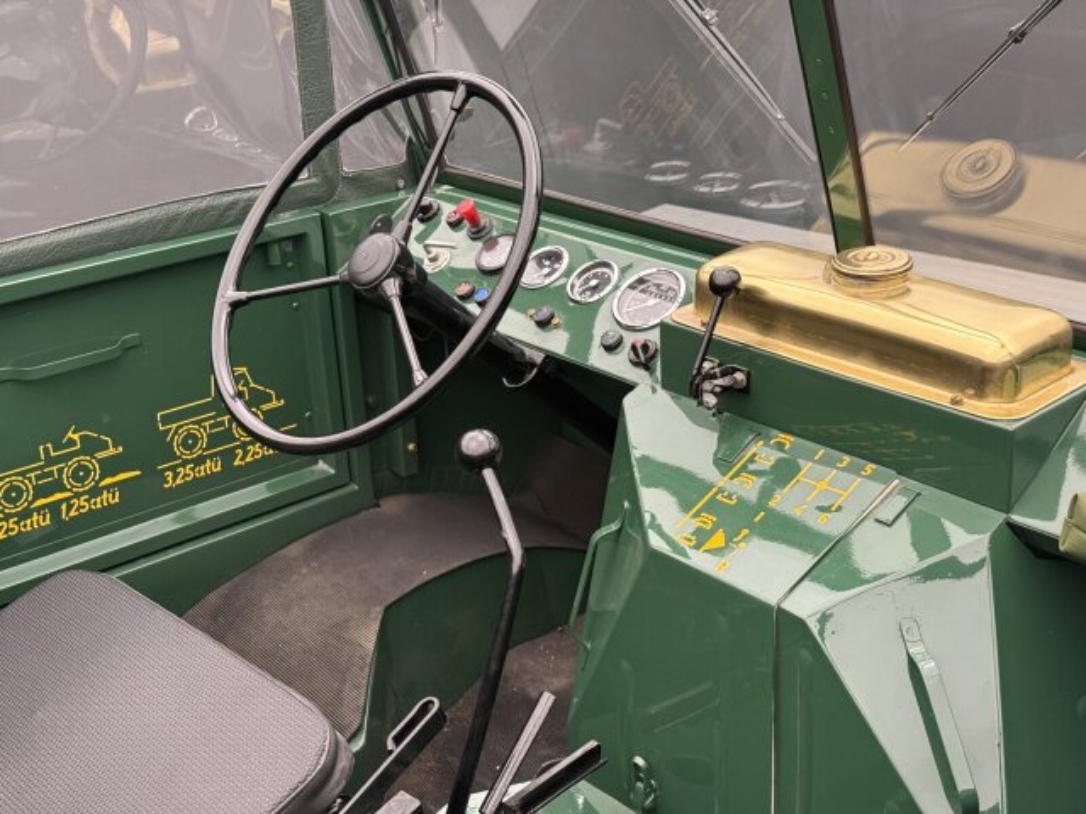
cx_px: 543
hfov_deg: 39.7
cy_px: 407
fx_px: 1506
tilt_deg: -24.1
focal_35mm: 48
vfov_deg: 30.3
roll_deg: +4.0
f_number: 1.78
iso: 250
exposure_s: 1/50
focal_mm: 6.76
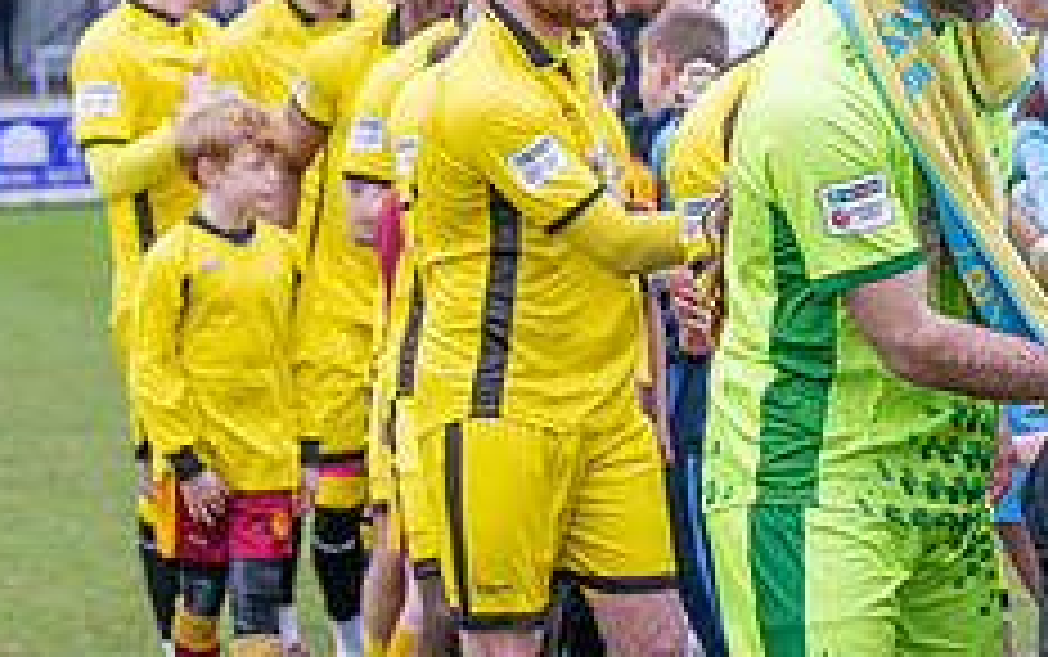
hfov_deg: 8.3
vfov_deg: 5.2
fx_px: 7174
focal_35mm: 251
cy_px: 734
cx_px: 954
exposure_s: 1/500
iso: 400
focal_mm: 85
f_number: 5
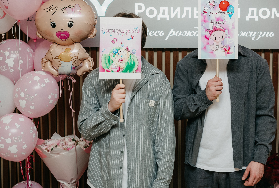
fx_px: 420
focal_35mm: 54
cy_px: 68
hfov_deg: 36.3
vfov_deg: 25.2
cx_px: 192
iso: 200
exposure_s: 1/160
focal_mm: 32
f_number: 4
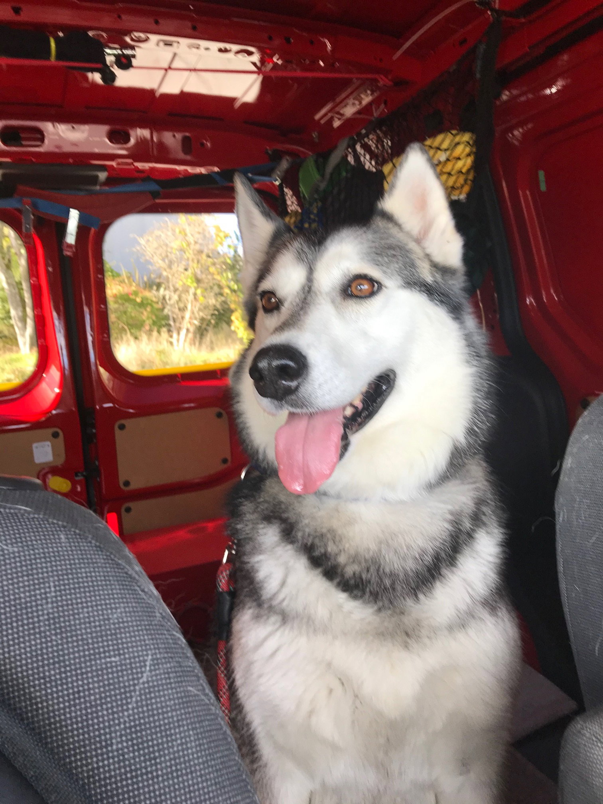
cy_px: 402
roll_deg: +0.7
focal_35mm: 28
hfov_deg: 49.7
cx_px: 302
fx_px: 650
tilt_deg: -5.3
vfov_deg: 63.4
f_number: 1.8
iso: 20
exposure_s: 1/60
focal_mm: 3.99
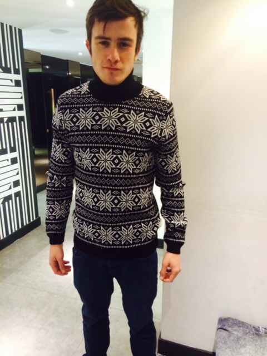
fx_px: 309
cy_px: 178
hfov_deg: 46.8
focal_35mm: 30
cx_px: 134
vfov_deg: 60.0
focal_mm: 4.12
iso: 200
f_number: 2.2
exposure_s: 1/30
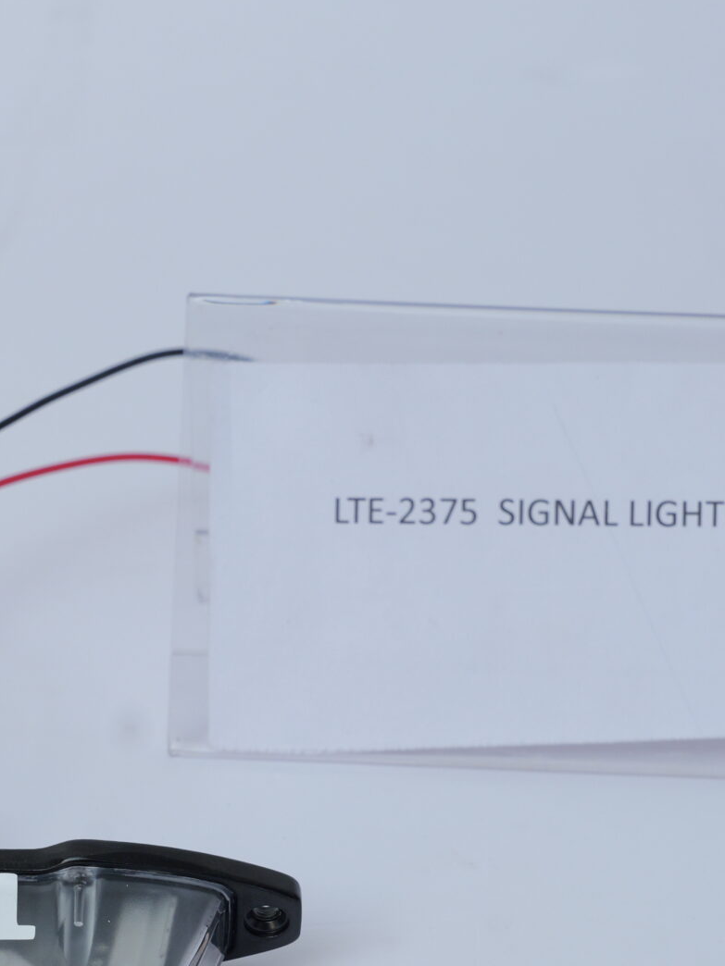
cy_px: 660
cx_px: 340
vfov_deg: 14.9
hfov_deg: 11.2
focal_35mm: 132
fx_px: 3686
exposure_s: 1/160
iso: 800
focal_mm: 56
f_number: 10
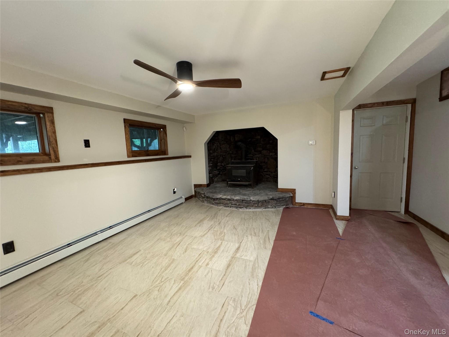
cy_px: 168
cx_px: 224
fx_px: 182
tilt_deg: -6.6
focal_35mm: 14
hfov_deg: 102.1
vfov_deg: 85.7
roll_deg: +1.6
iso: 800
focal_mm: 2.22
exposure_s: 1/60
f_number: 2.2
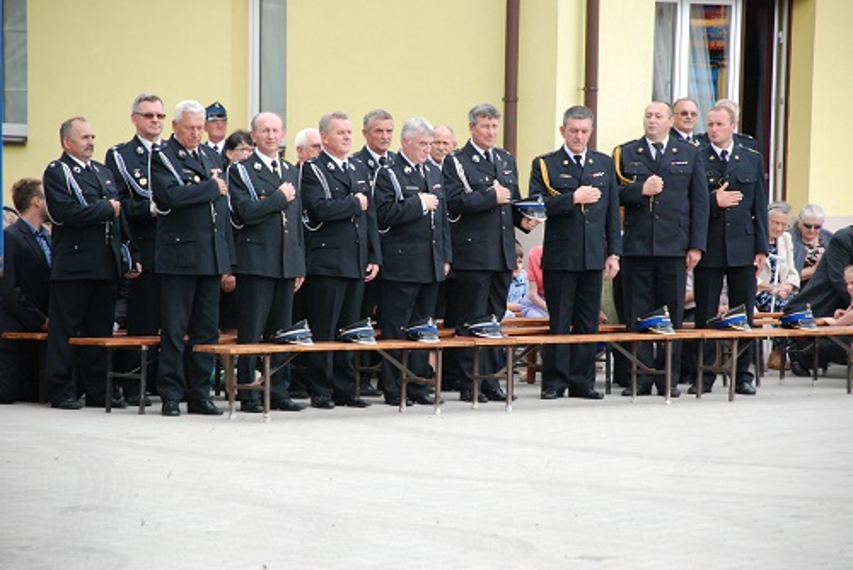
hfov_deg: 10.2
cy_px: 285
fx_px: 4801
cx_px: 426
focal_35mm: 202
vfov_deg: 6.8
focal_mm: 135
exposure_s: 1/500
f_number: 5.6
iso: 800
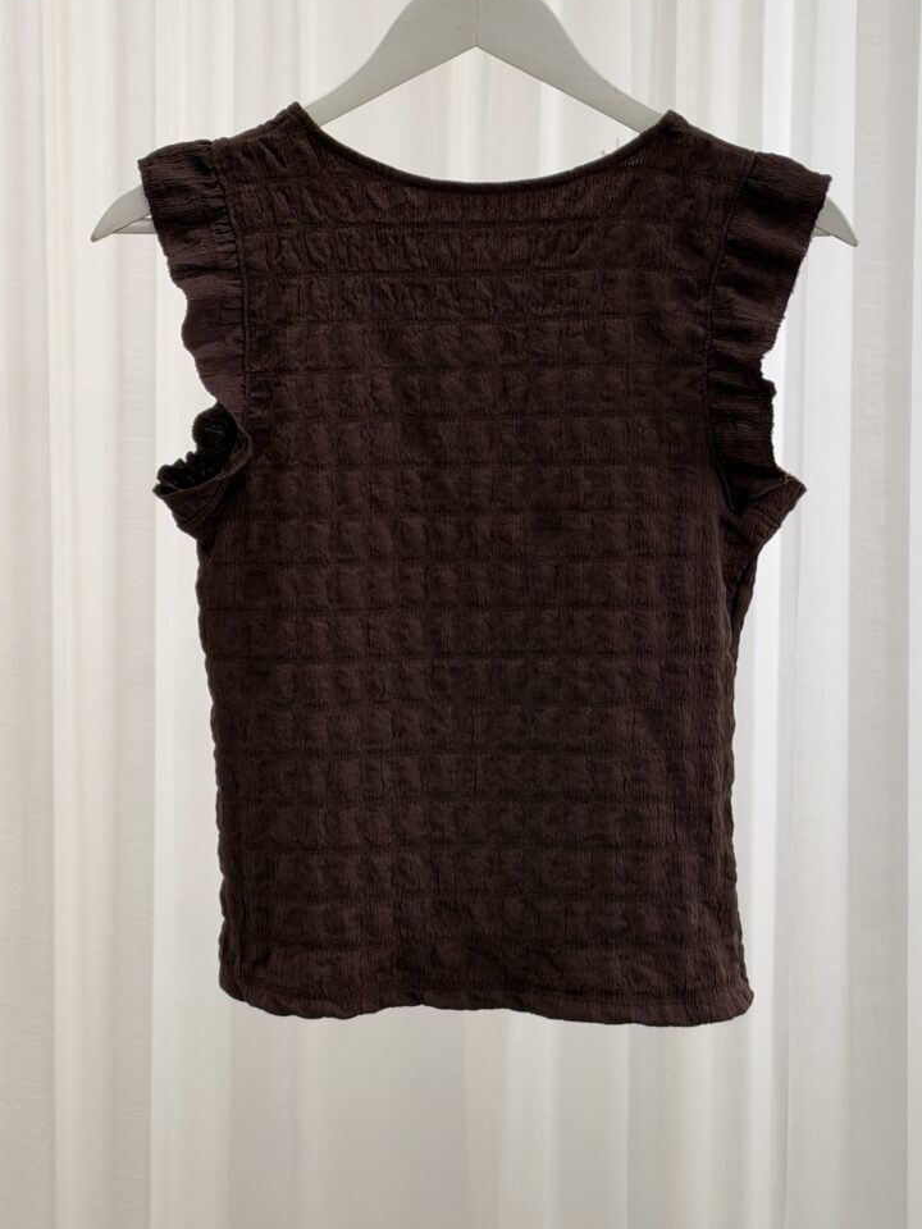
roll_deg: -0.5
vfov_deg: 24.3
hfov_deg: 18.4
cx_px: 492
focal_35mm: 80
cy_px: 371
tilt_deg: -4.3
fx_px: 2841
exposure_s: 1/158
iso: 80
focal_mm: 6.93
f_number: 1.48
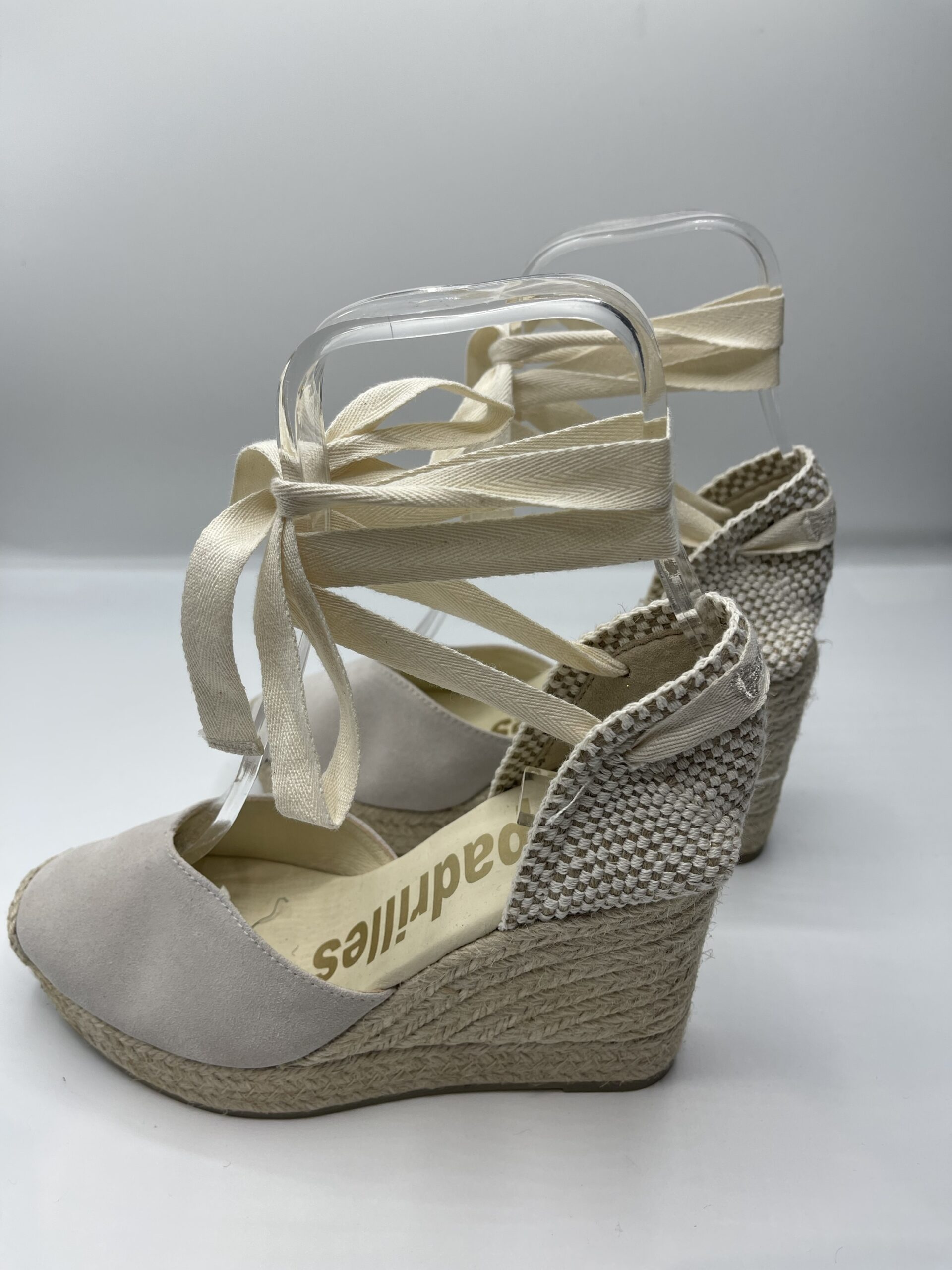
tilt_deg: -30.7
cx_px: 476
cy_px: 635
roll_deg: +0.0
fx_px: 917
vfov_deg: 69.4
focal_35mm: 25
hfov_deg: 54.9
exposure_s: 1/985
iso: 32
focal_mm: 5.1
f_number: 1.6
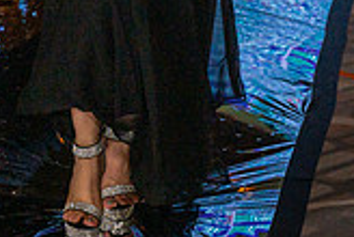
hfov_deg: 8.9
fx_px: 2285
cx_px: 122
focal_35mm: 232
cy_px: -190
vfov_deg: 5.8
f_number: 4
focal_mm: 58
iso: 400
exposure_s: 1/640
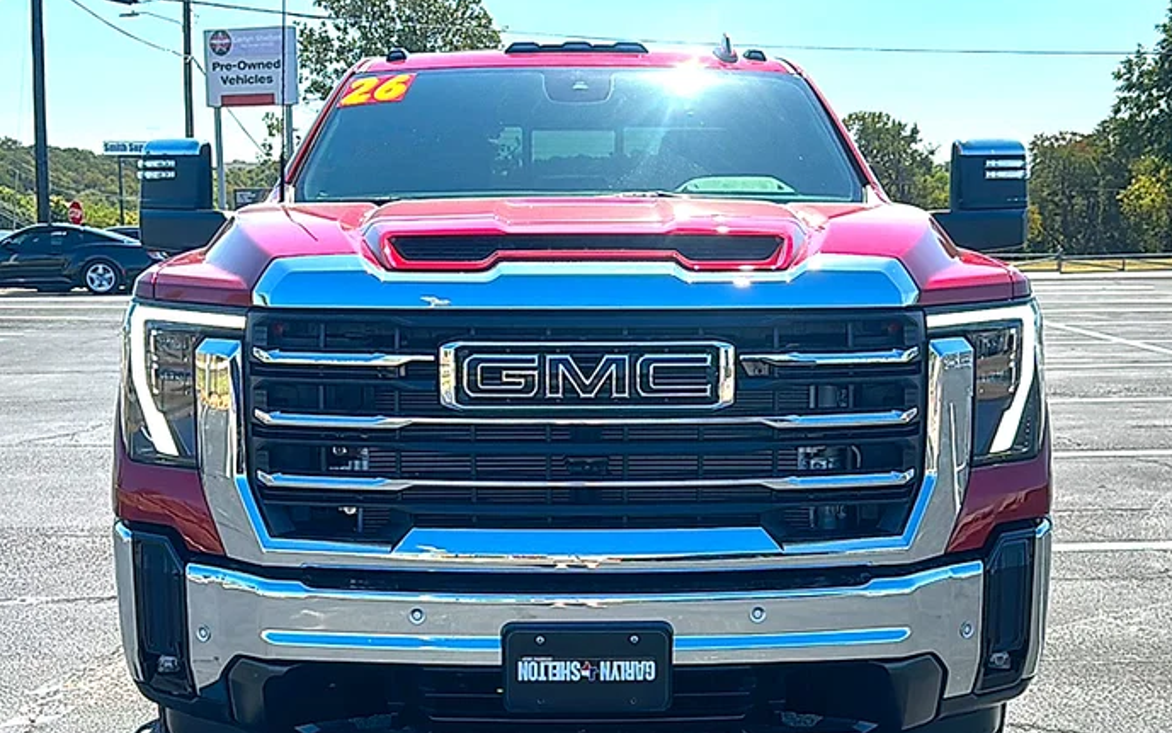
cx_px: 592
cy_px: 436
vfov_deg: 30.5
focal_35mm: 42
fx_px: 1342
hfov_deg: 47.2
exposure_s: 1/2985
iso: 80
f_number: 1.78
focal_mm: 6.86
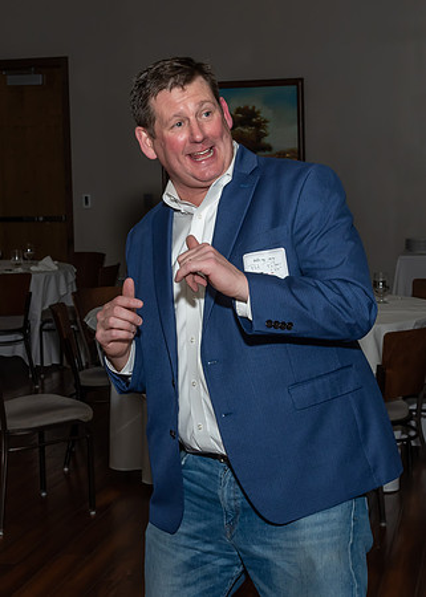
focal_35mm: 71
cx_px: 200
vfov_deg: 27.8
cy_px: 288
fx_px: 1208
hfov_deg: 20.0
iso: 400
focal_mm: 26
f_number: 8
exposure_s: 1/250
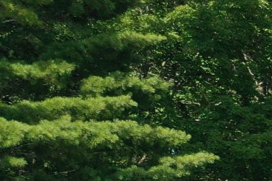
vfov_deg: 6.9
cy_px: 412
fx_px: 1428
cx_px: 904
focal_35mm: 189
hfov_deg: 8.5
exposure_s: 1/120
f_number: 4.5
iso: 100
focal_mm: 10.26
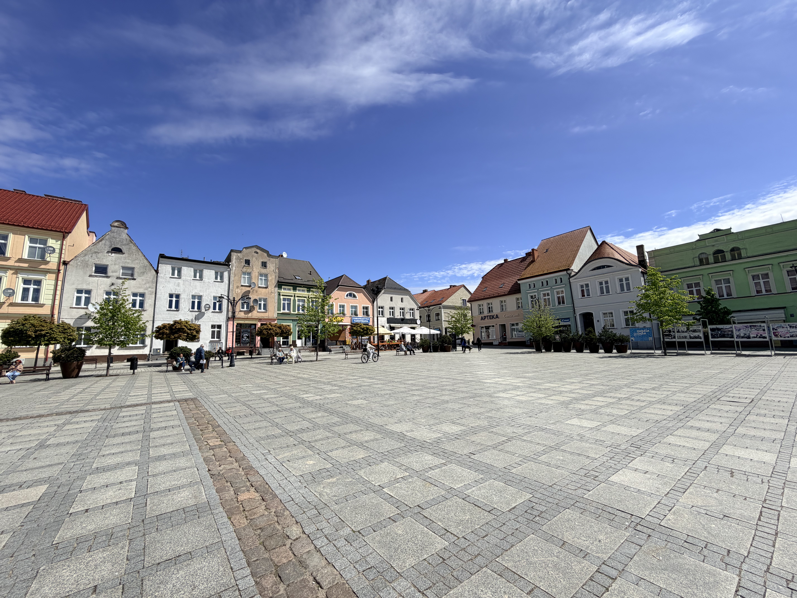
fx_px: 322
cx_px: 398
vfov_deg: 85.7
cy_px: 299
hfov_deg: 102.1
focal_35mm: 14
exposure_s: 1/1339
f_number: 2.2
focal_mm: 2.22
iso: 20
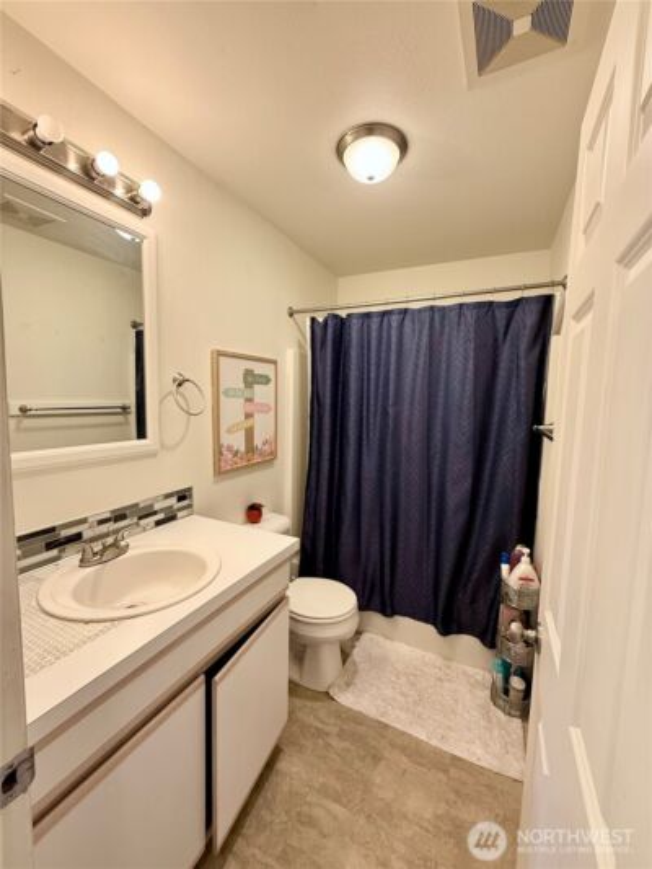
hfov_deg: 85.7
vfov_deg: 102.1
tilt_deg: -5.2
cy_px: 434
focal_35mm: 14
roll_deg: -2.0
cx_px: 326
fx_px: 351
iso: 250
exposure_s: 1/120
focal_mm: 2.22
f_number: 2.2
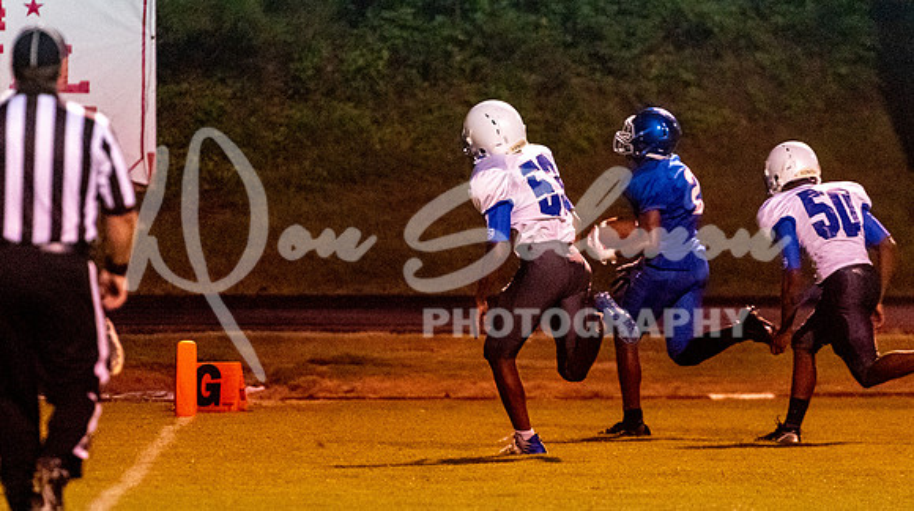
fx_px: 9038
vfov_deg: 3.2
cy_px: 228
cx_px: 434
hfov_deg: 5.8
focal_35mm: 374
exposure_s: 1/800
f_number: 4
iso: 25600
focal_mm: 280
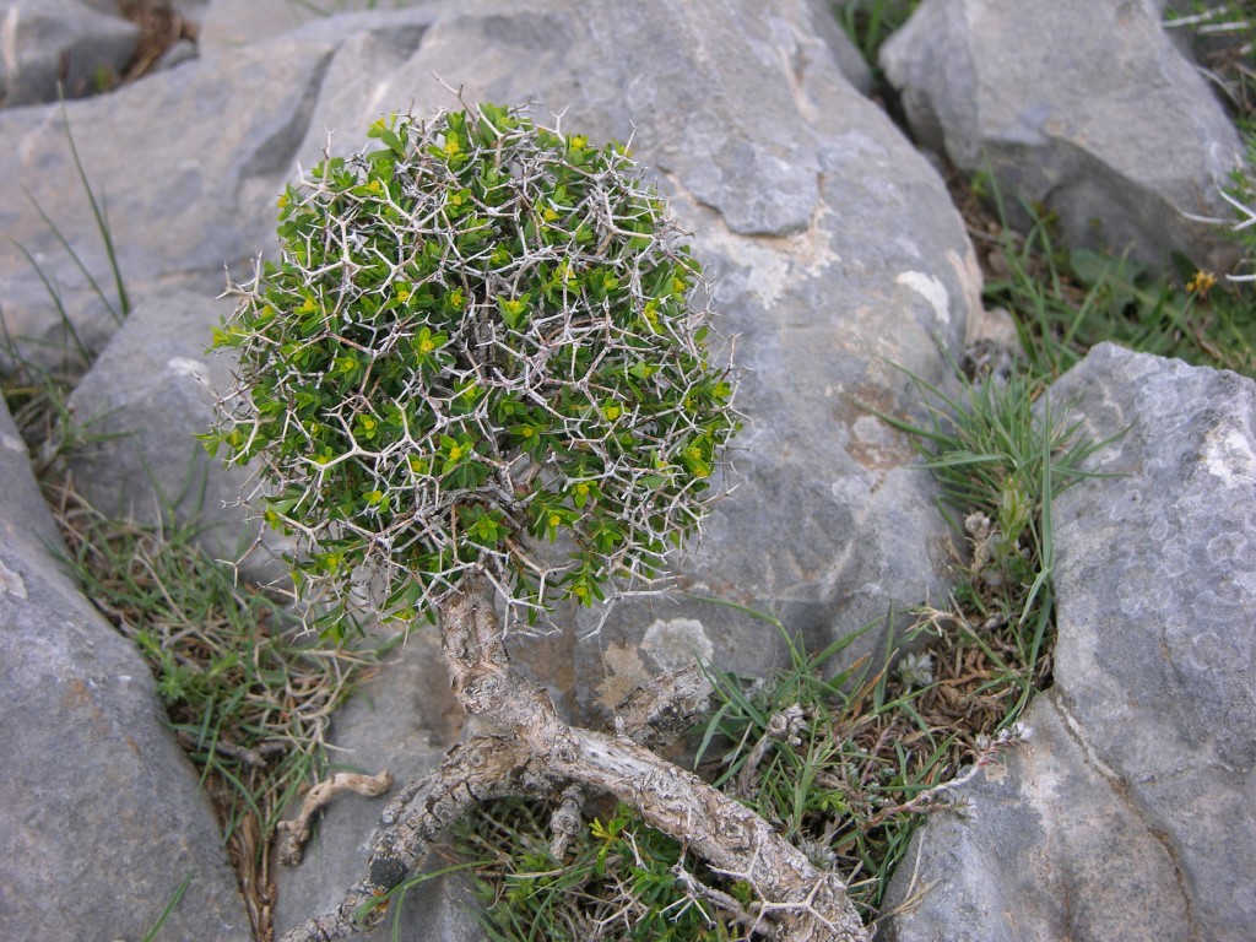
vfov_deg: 18.9
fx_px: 2830
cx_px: 628
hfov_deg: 25.0
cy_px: 471
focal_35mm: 78
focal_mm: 19.9
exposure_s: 1/50.1
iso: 50
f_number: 3.4
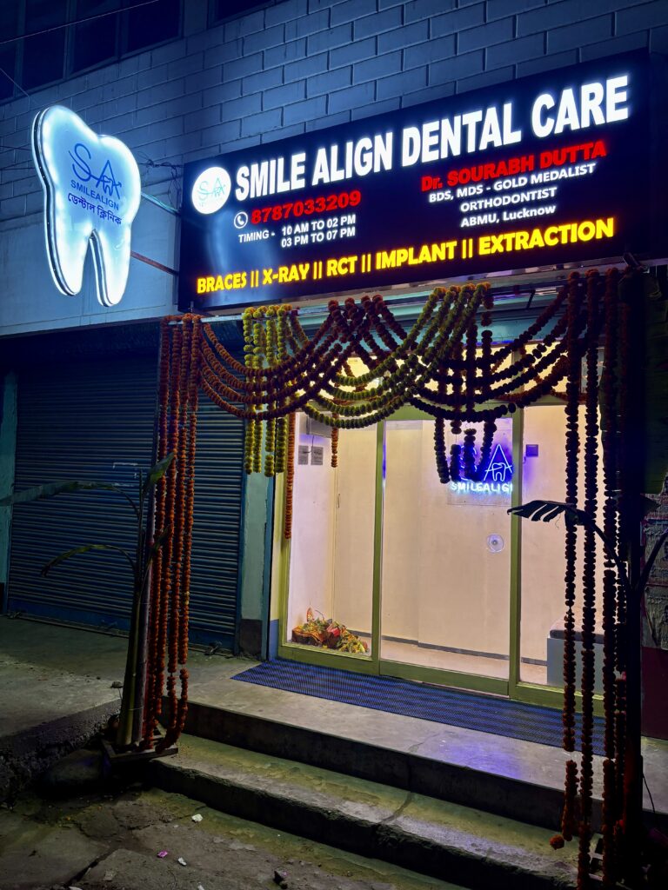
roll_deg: -1.8
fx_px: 669
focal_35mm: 26
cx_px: 334
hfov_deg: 53.1
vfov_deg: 67.3
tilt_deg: +3.2
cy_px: 445
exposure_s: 1/50
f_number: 1.6
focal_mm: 5.96
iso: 80
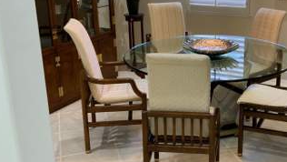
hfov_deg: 42.1
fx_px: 365
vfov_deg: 24.9
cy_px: 57
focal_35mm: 48
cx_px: 198
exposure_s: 1/60
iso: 64
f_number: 1.8
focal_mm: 3
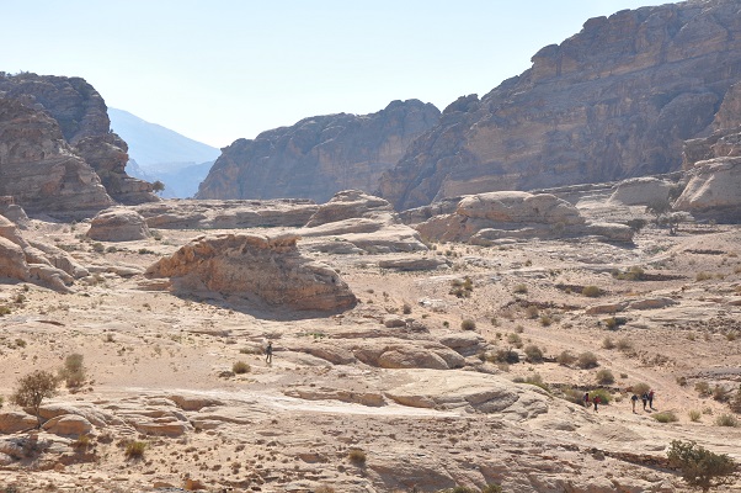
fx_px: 1789
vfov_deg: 15.7
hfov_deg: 23.4
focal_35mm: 87
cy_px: 246
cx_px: 370
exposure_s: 1/400
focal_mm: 58
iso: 200
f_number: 10
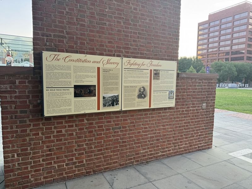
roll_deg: -3.4
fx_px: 175
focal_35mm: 24
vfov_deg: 56.8
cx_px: 126
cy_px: 94
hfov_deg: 71.6
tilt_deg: -3.6
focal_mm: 6.76
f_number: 1.78
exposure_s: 1/166
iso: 80
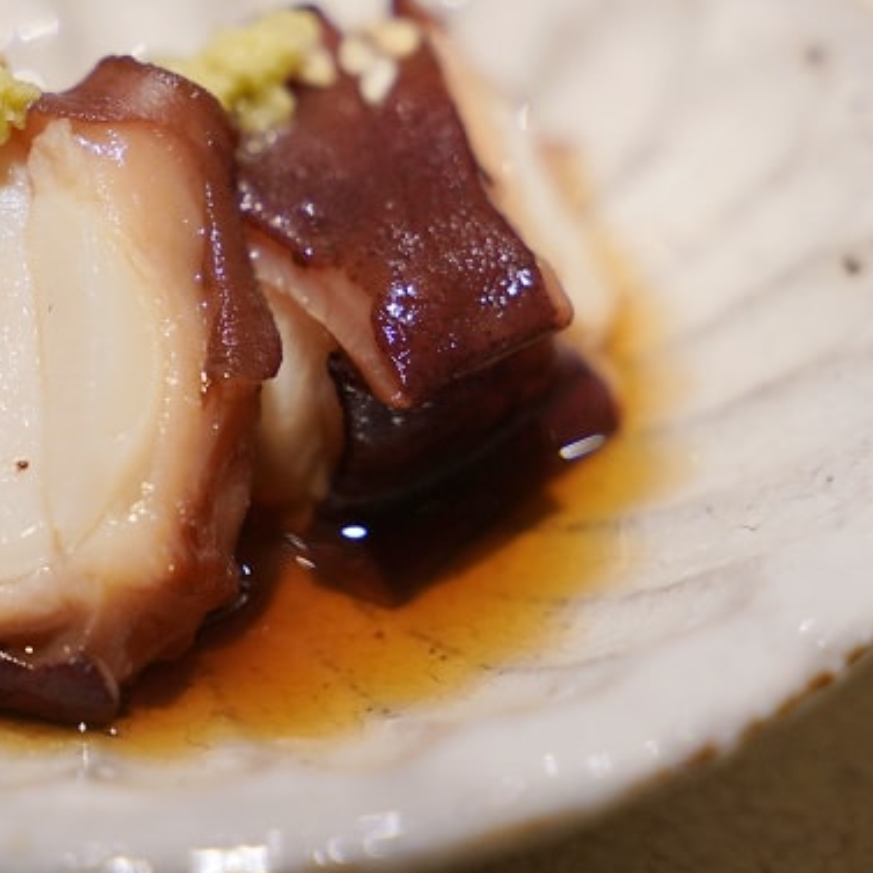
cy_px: 352
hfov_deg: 8.6
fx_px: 5792
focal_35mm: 203
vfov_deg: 8.6
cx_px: 132
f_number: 4
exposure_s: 1/80
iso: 1250
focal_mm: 75
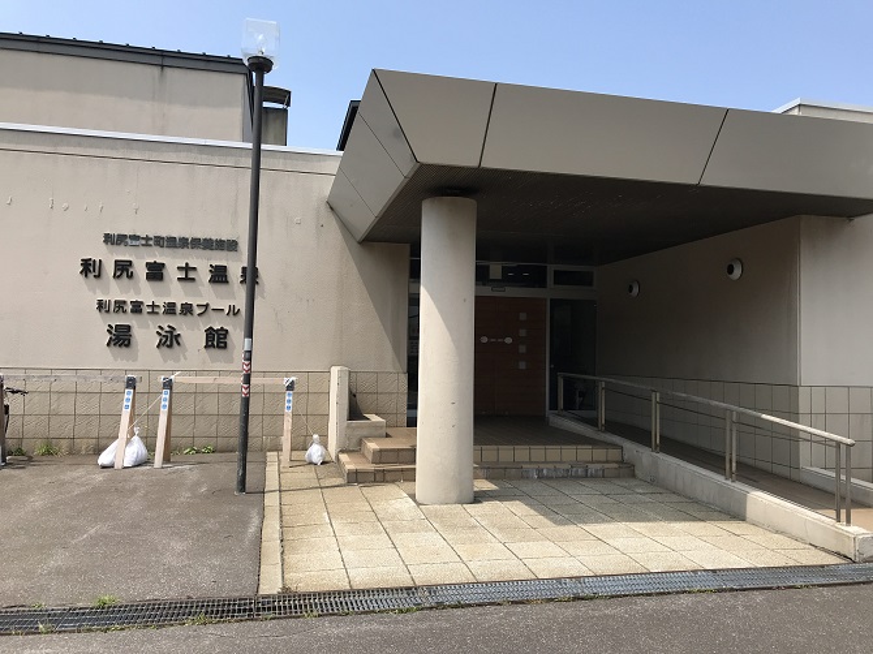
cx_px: 436
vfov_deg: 49.7
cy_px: 327
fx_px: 706
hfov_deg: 63.5
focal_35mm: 28
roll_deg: -0.9
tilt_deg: +2.2
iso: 20
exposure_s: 1/2336
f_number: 1.8
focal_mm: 3.99
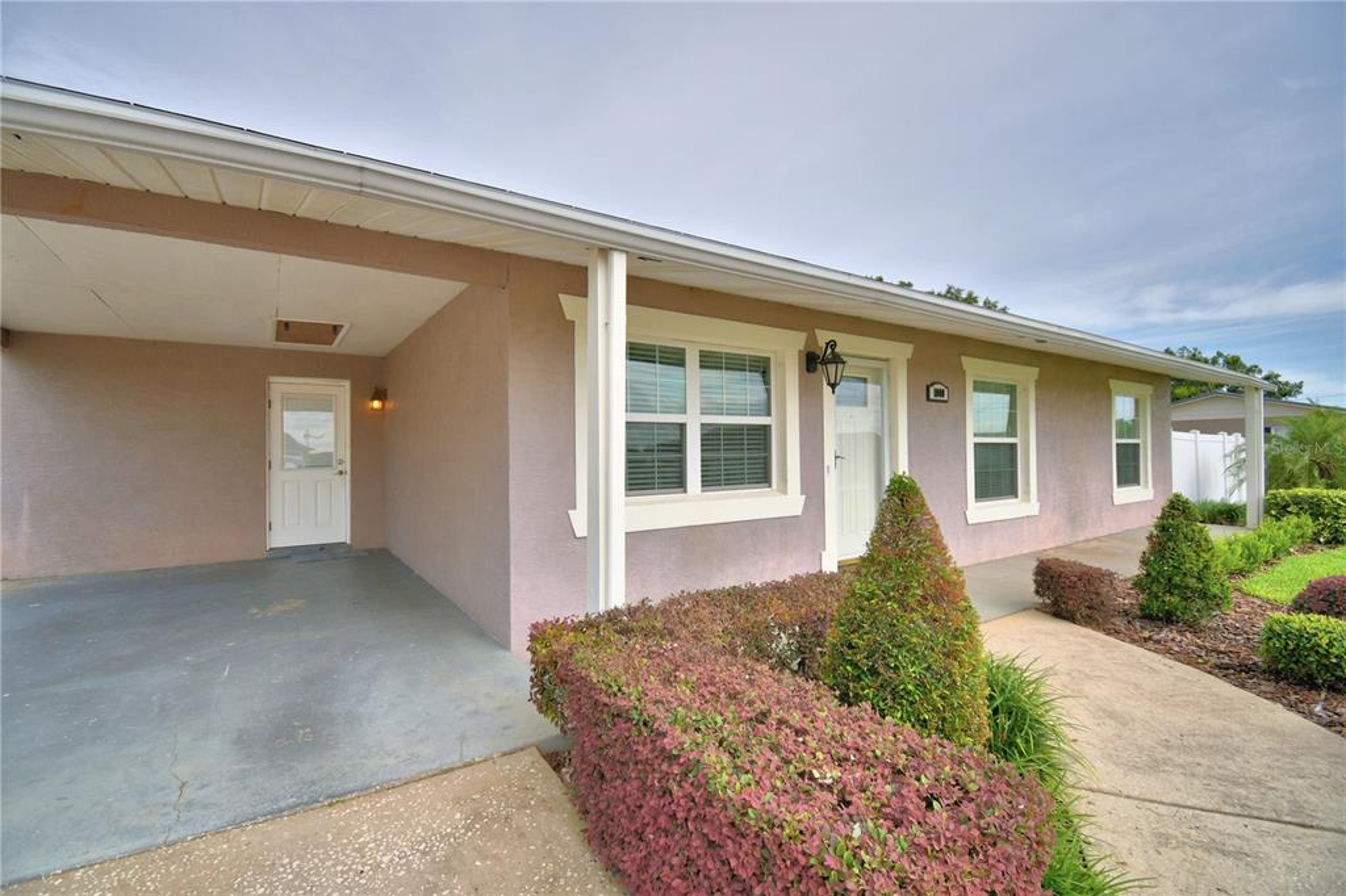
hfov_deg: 100.4
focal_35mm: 15
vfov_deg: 77.3
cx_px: 673
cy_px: 448
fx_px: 561
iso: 100
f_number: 4.5
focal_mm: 10
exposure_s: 1/1000
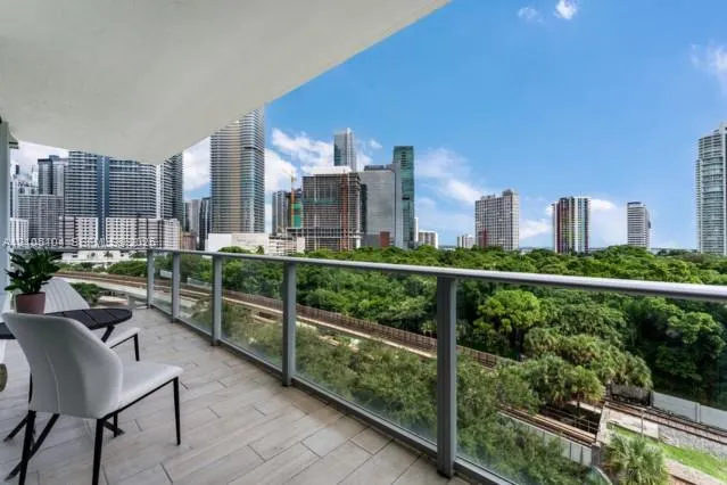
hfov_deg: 104.3
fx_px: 283
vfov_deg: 81.2
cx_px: 364
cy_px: 242
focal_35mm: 14
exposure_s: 1/400
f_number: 11
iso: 320
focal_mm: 14
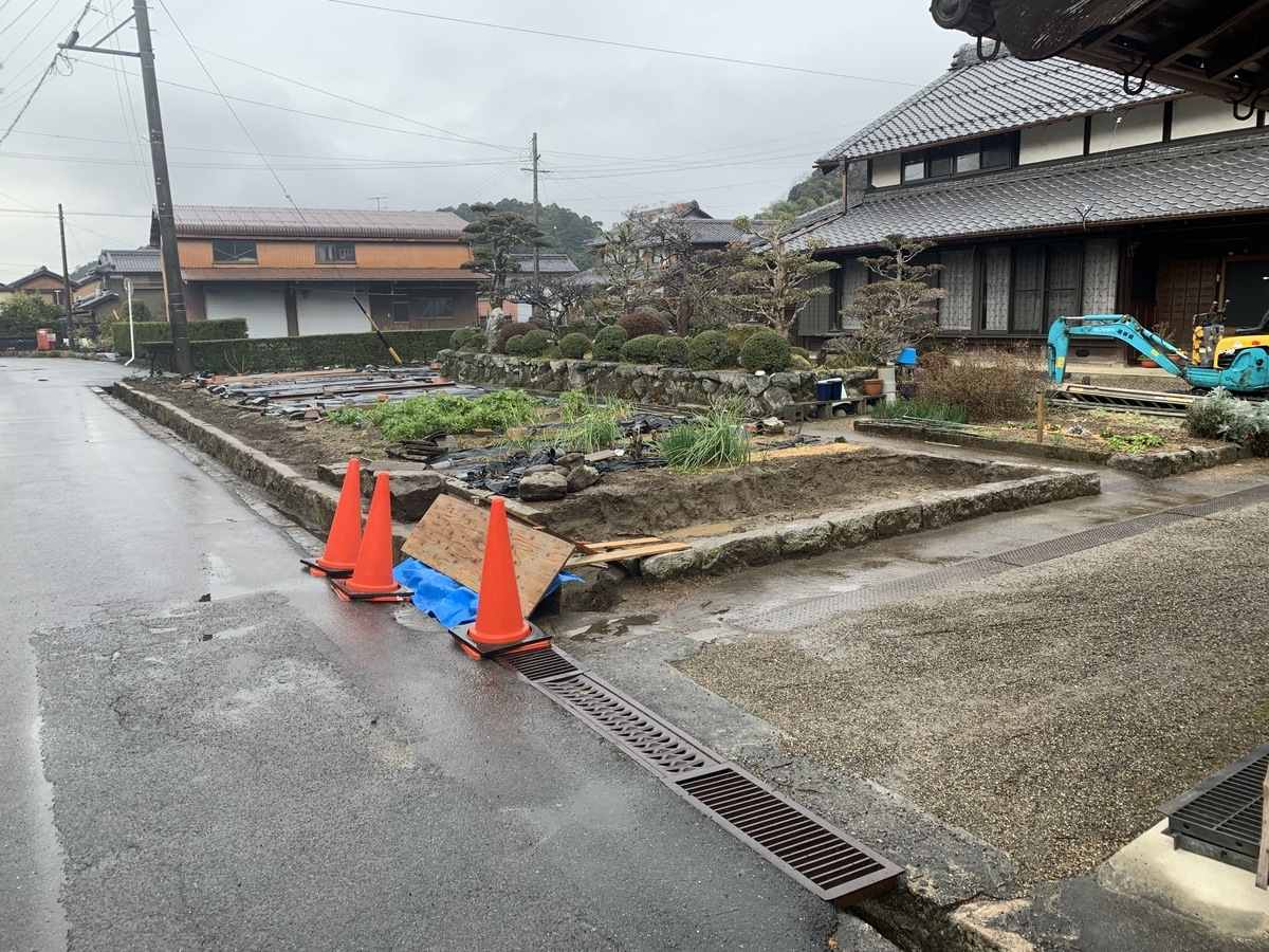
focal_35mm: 26
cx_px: 634
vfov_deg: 53.1
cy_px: 476
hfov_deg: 67.3
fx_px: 953
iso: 25
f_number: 1.8
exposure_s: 1/205
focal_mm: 4.25
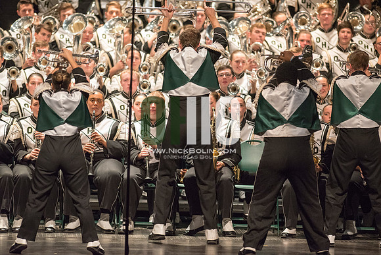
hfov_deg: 6.9
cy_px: 128
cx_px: 190
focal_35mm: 300
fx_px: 3176
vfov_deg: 4.6
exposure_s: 1/500
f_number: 2.8
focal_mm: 300
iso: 4000
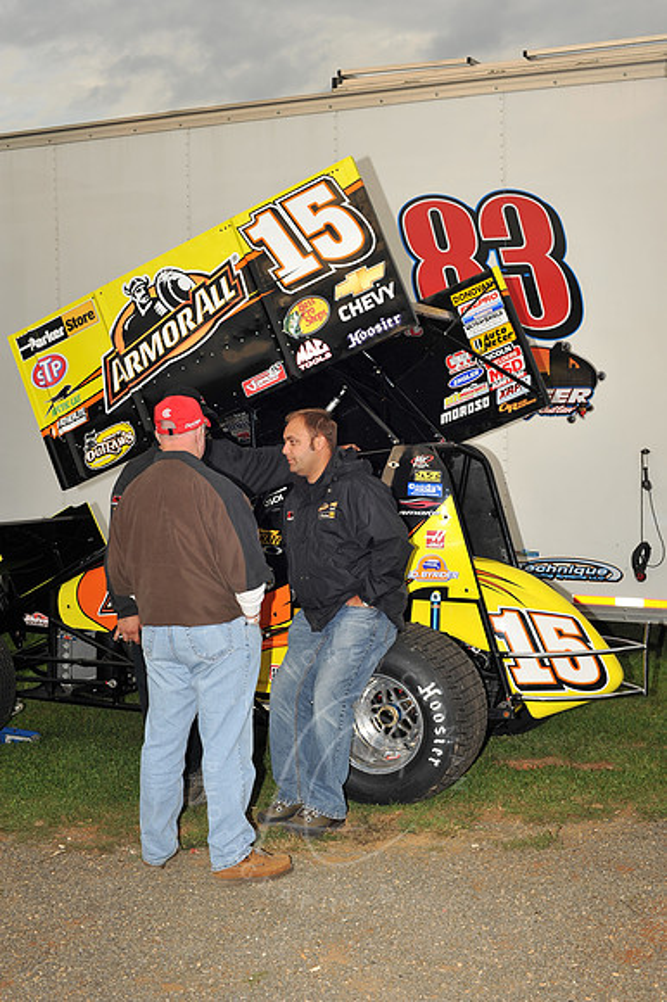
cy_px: 501
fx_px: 1391
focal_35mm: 50
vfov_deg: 39.6
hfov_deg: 27.0
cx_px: 334
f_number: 8
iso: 250
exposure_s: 1/250
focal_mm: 50
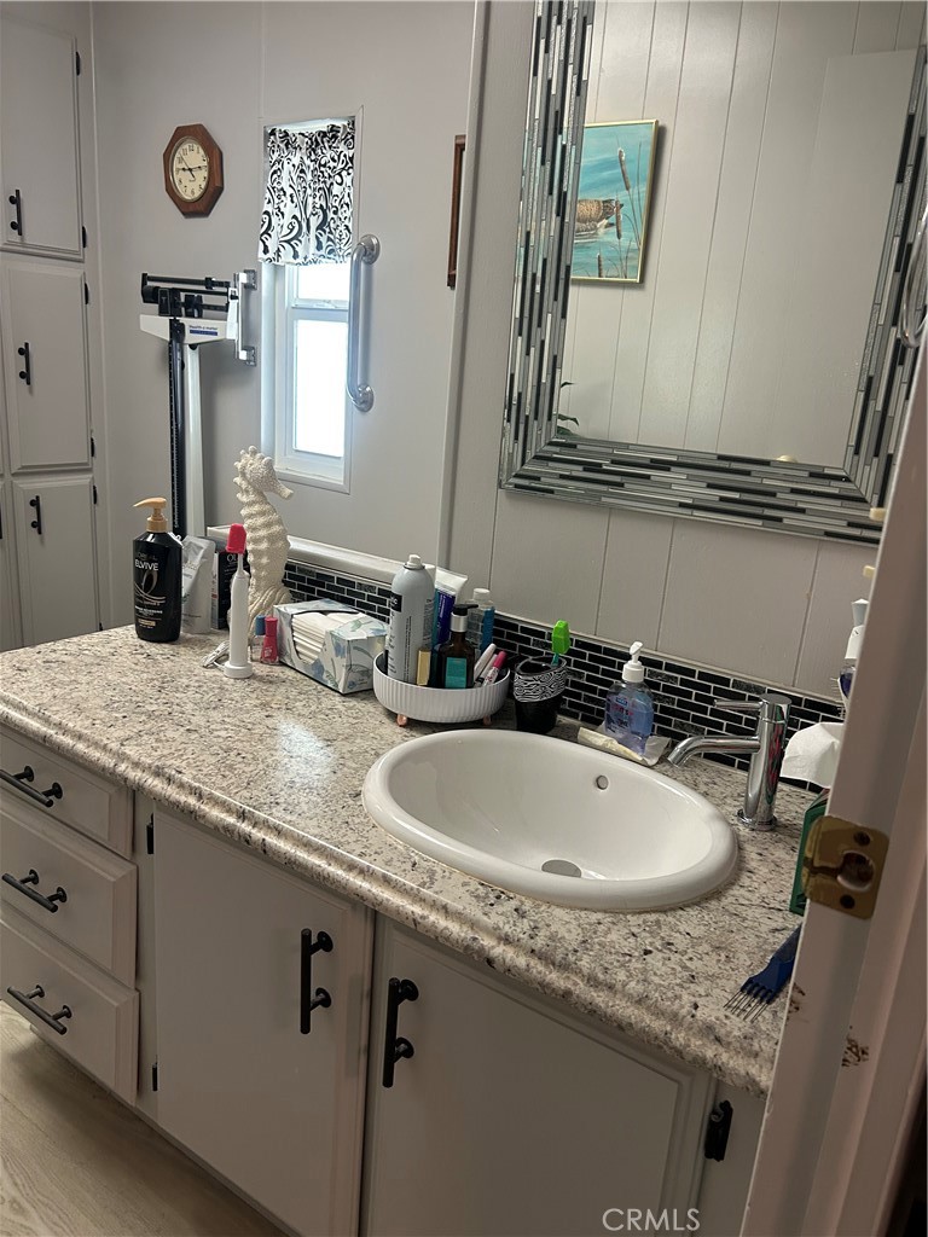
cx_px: 464
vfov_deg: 67.3
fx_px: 929
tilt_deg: -16.6
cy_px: 618
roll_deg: -5.0
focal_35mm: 26
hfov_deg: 53.1
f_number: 1.5
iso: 200
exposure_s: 1/60
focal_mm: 5.7
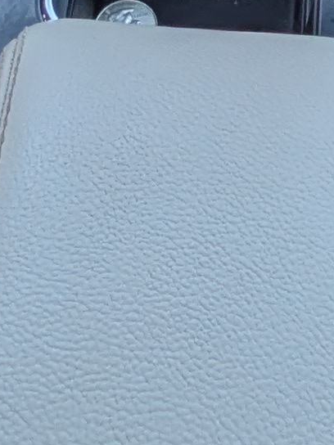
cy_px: -598
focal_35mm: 103
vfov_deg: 13.9
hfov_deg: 14.1
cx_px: 339
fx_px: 1325
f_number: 2.2
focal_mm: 1.83
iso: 57
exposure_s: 1/120
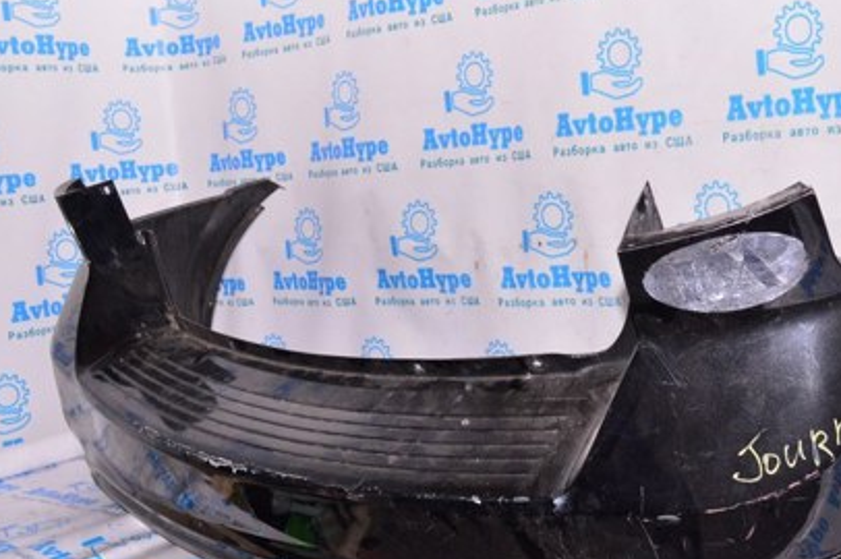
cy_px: 262
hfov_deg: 37.1
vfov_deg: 25.9
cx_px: 655
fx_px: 1214
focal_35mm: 52
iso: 1600
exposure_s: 1/160
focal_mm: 22
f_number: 8
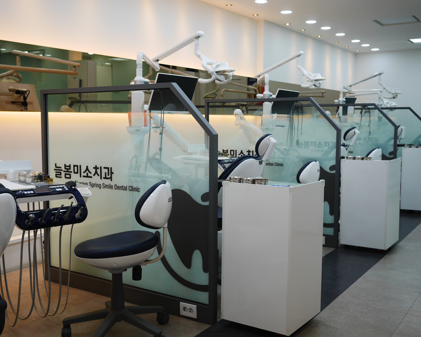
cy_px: 168
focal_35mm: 42
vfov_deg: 35.7
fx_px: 523
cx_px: 202
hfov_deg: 43.8
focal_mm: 20
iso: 200
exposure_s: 1/200
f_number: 2.5
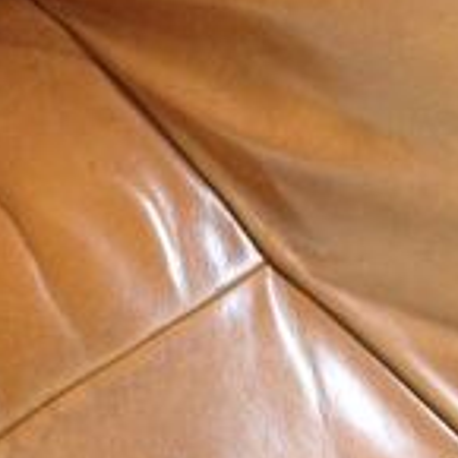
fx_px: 1153
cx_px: 57
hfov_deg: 22.0
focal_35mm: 77
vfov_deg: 22.2
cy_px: 351
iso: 320
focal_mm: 4.28
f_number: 2.4
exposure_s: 1/20
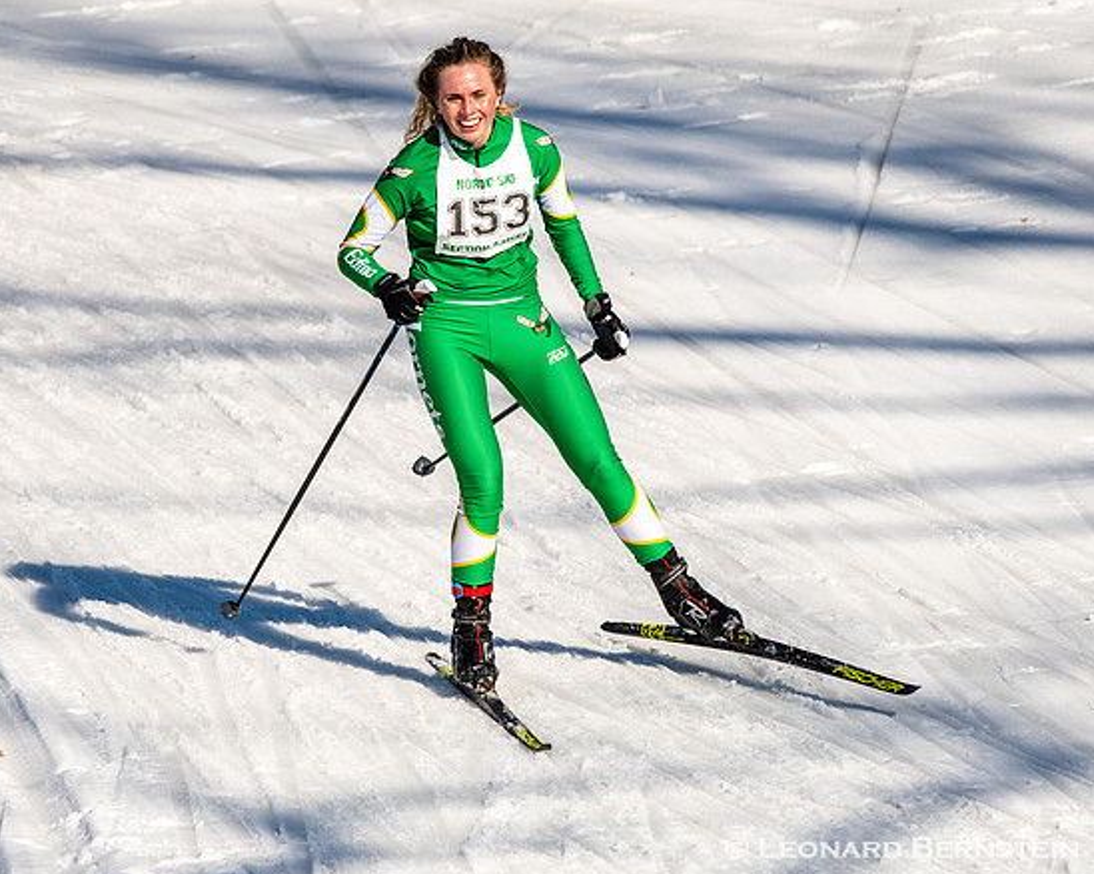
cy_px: 465
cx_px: 447
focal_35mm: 543
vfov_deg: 2.9
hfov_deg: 3.6
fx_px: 17575
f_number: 5.6
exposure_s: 1/3200
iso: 400
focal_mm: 300
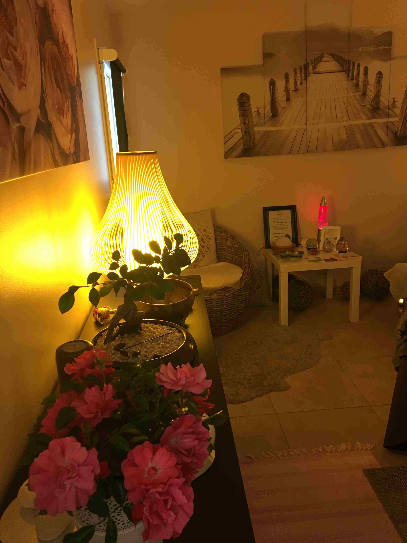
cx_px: 204
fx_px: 455
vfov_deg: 61.7
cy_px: 272
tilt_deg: -17.2
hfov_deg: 48.2
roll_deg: +1.4
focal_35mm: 29
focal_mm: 4.15
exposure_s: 1/33
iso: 160
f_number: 2.2
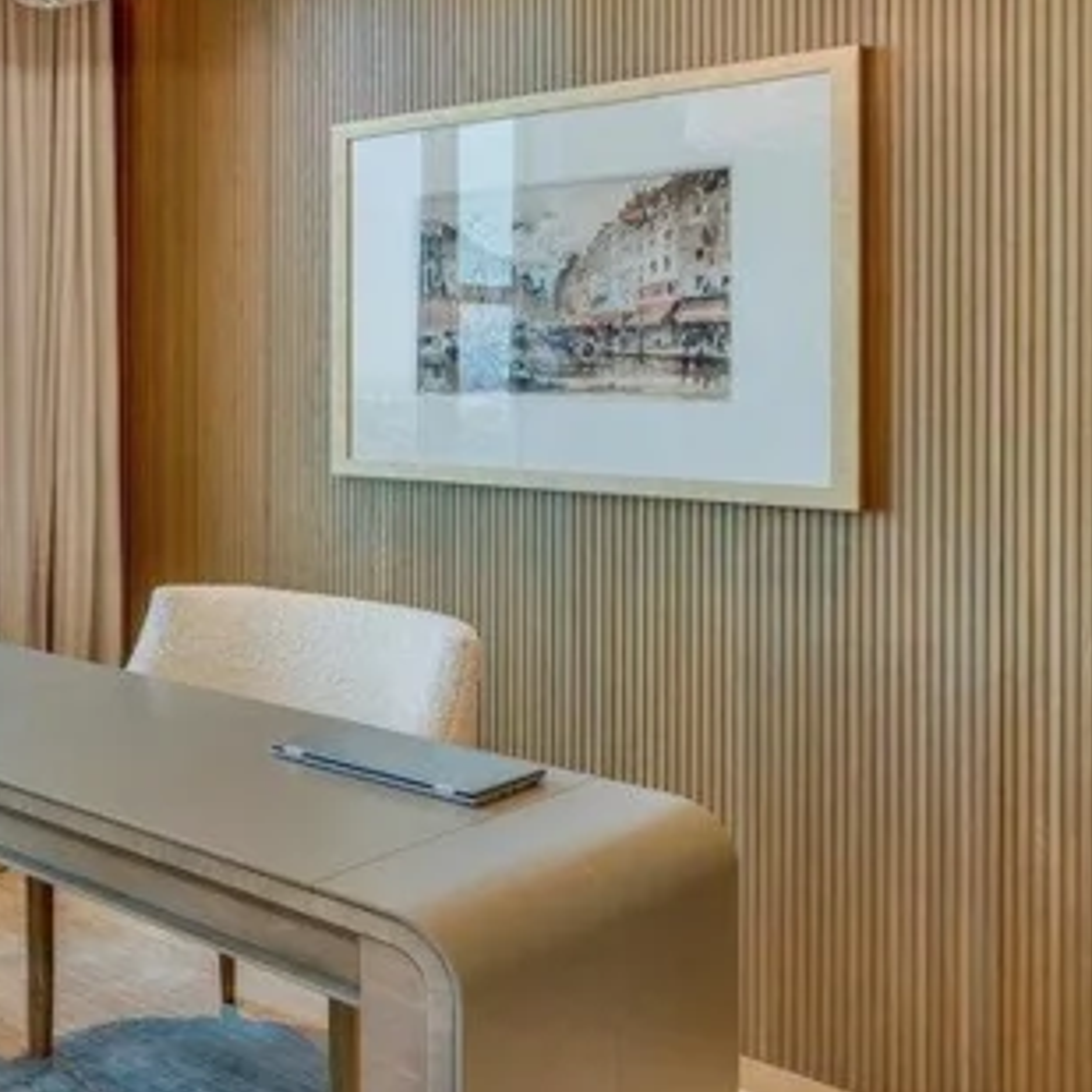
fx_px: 1321
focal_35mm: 37
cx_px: -336
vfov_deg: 44.6
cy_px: 421
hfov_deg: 33.0
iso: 125
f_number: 5.6
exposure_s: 1/160
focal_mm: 16
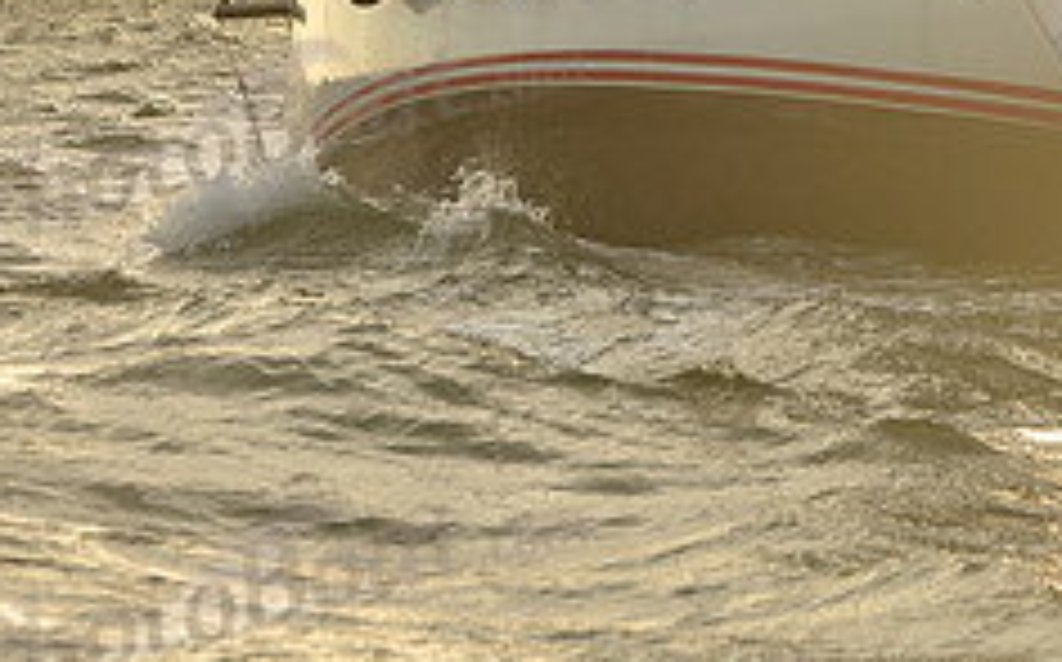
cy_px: -164
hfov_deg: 7.0
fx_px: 8704
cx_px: 824
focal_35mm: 301
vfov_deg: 4.3
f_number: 7.1
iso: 250
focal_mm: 120
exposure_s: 1/640
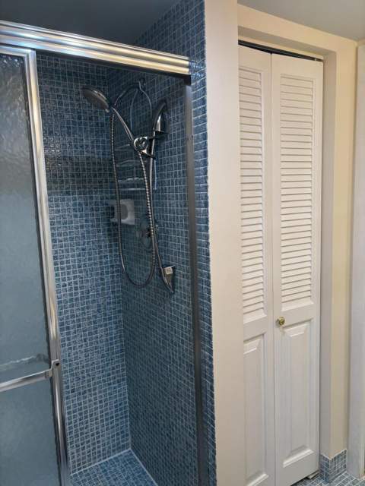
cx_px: 182
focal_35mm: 26
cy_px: 243
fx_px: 366
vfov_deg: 67.3
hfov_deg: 53.1
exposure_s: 1/120
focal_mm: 5.96
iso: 64
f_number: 1.6
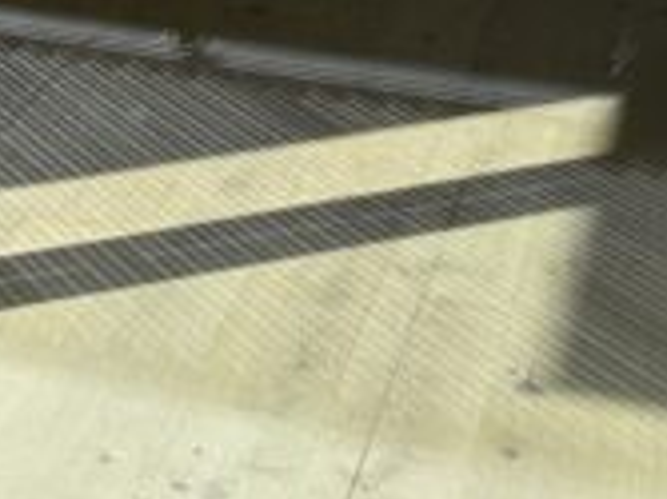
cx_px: -543
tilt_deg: -3.3
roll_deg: -0.3
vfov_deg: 11.5
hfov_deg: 14.9
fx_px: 2214
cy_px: -531
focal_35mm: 115
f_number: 1.78
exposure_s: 1/1256
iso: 80
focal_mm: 6.86
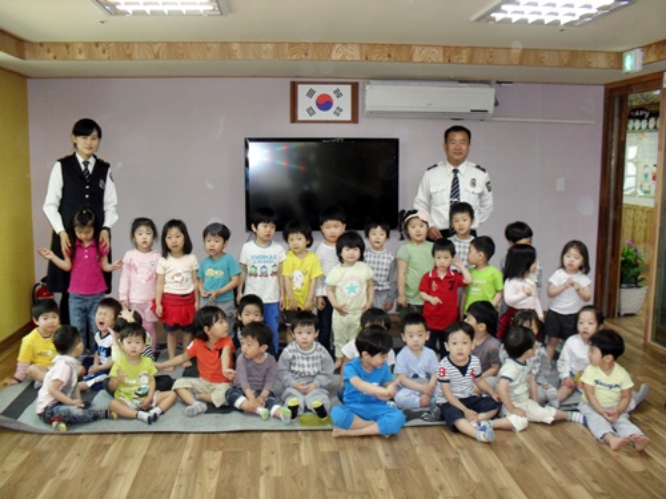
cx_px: 333
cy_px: 250
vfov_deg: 40.7
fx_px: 673
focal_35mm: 35
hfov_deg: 52.6
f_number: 3.2
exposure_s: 1/45
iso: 200
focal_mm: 6.3
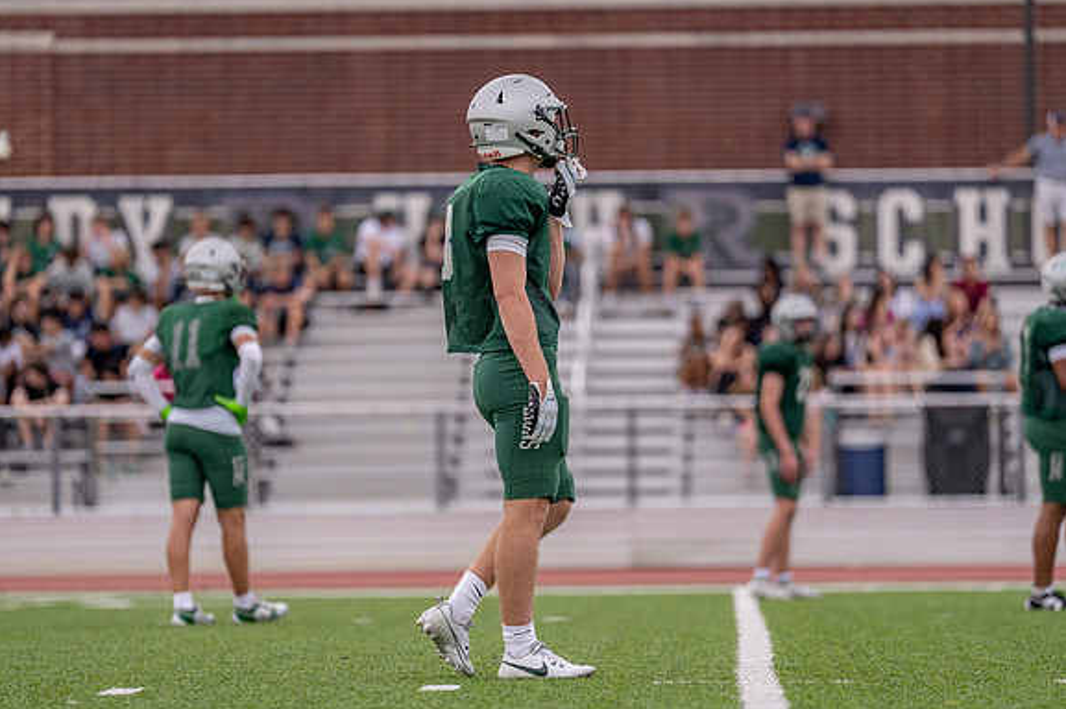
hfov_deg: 8.8
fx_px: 6925
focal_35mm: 234
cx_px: 532
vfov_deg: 5.9
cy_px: 352
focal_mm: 200
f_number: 2.8
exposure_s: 1/2500
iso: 250
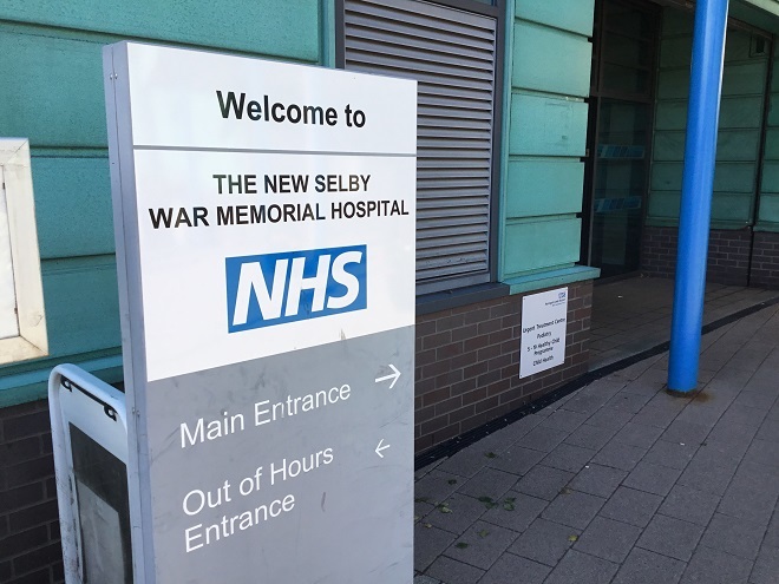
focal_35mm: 31
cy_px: 292
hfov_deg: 58.4
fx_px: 698
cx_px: 390
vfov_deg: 45.4
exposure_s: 1/399
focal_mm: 3.3
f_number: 2.4
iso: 25
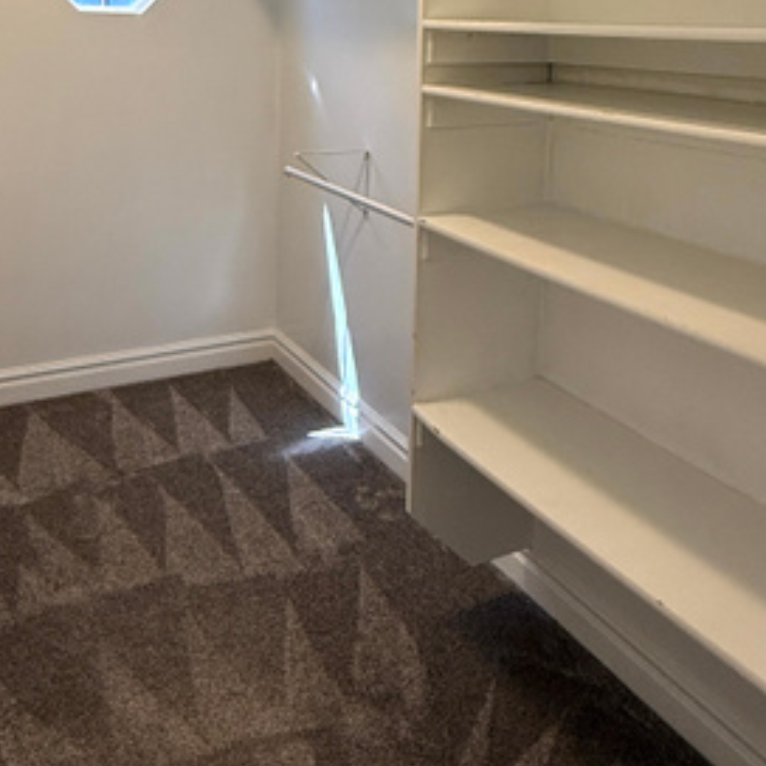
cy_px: 82
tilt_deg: -4.3
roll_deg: -0.5
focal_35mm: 35
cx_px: 318
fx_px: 876
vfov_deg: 43.3
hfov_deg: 47.0
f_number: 2.2
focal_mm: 2.22
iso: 250
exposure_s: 1/120
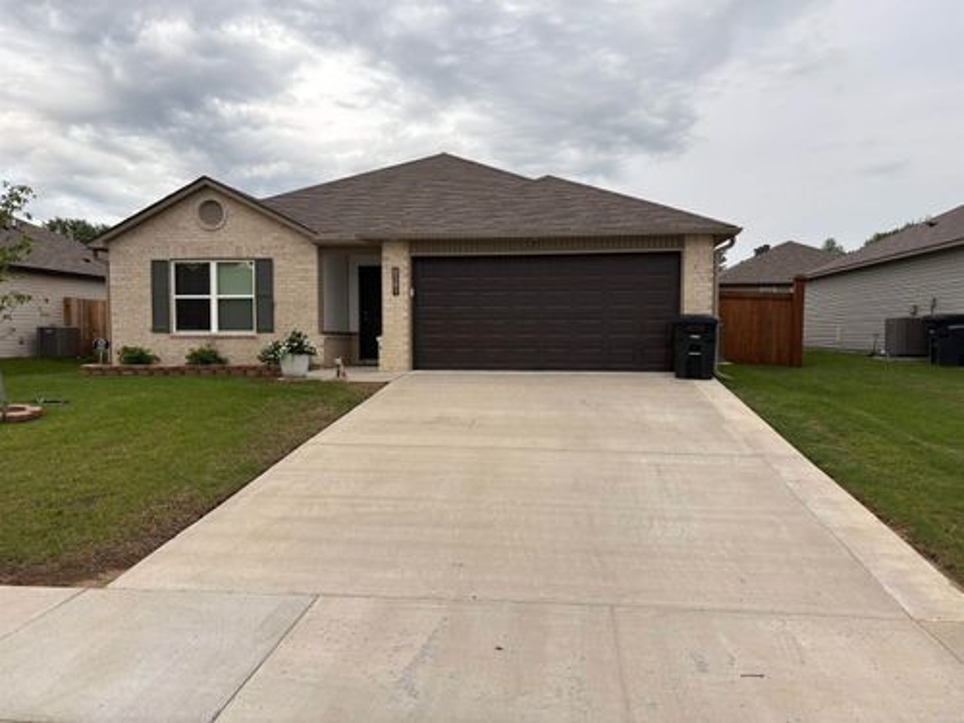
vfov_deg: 53.1
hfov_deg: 67.3
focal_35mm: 26
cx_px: 482
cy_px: 362
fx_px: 724
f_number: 1.6
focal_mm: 5.96
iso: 50
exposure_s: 1/444
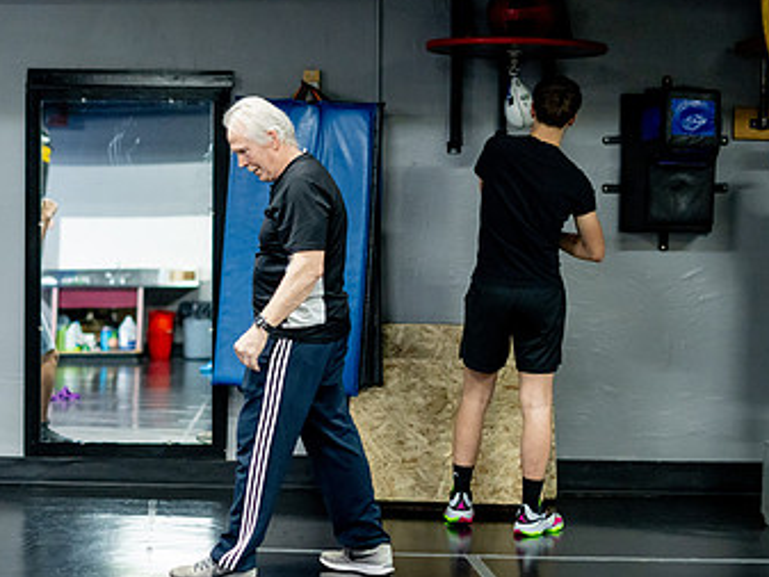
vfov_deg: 16.8
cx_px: 144
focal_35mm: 88
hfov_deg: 21.9
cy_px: 279
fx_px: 1956
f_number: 1.8
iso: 5000
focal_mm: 50
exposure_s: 1/500
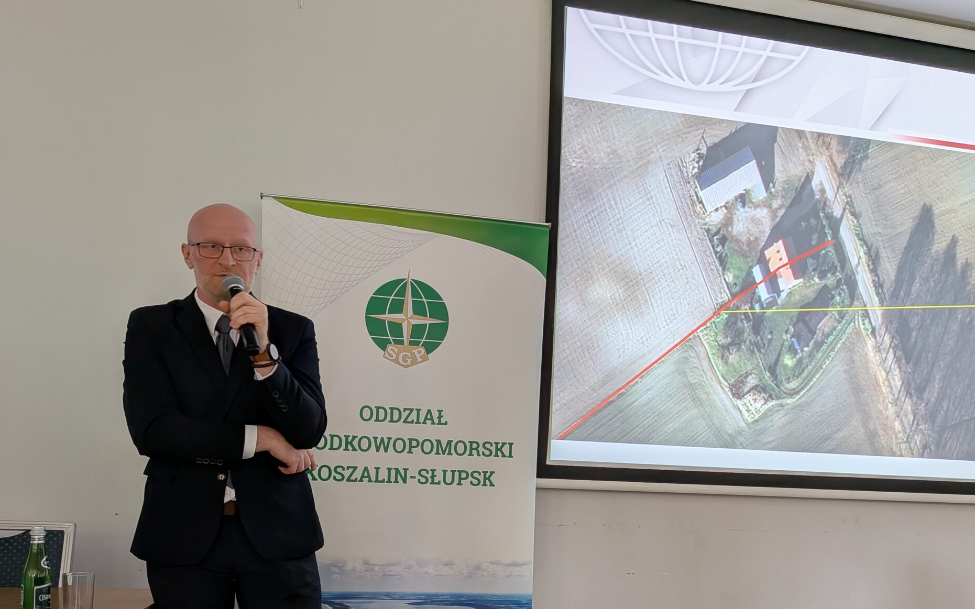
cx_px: 609
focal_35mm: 35
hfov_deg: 54.7
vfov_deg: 35.3
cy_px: 472
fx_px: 930
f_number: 1.7
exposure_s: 1/16.7
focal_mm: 4.53
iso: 33
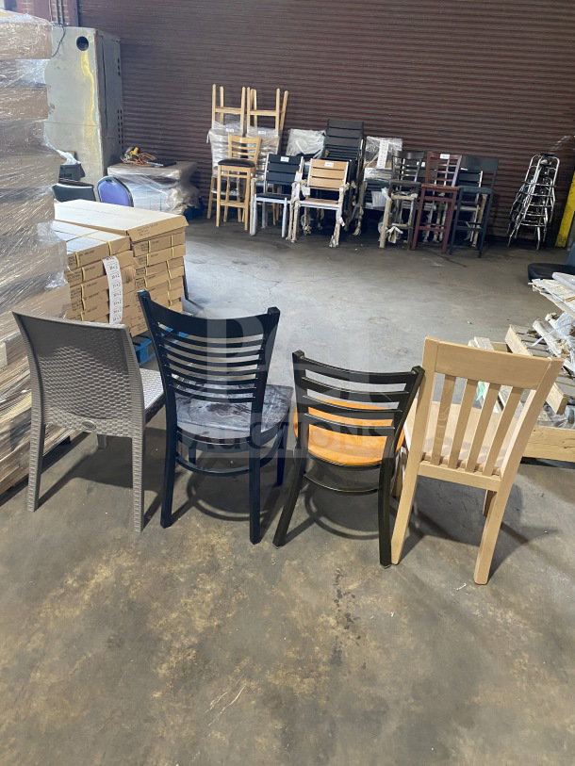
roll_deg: -4.4
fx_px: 576
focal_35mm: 26
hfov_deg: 53.1
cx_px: 288
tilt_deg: -24.8
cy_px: 383
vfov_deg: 67.3
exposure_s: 1/49
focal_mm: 4.25
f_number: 1.8
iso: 500
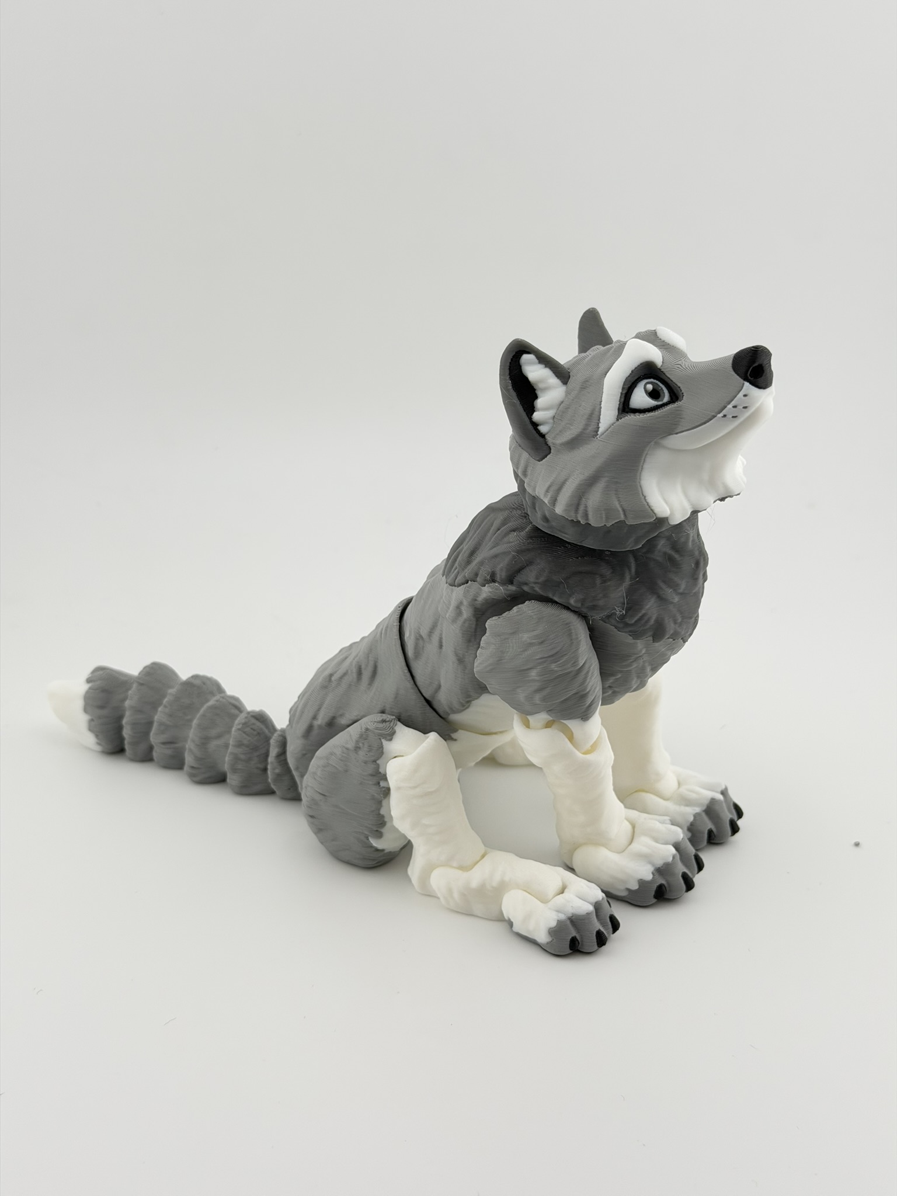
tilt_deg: -25.0
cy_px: 598
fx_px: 1658
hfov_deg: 30.3
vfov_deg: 39.7
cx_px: 448
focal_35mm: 48
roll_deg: -1.6
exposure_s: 1/1795
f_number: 1.78
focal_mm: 6.76
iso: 64
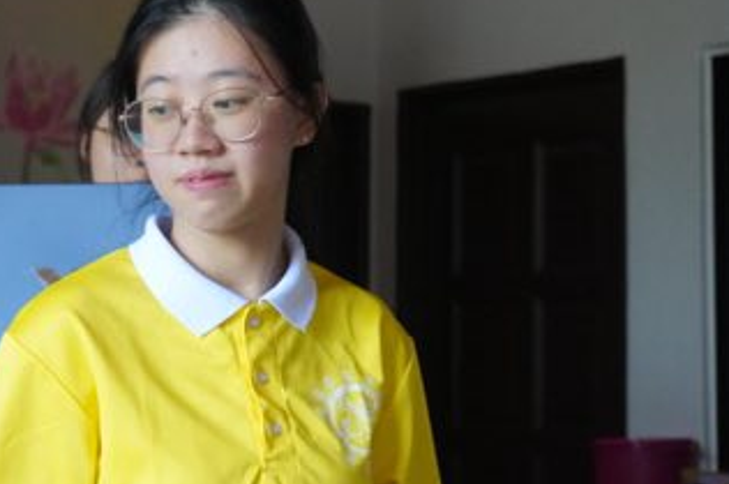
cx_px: 208
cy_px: 263
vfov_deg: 12.2
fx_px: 2261
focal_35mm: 112
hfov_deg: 18.2
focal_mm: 49
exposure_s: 1/125
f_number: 5.6
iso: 6400
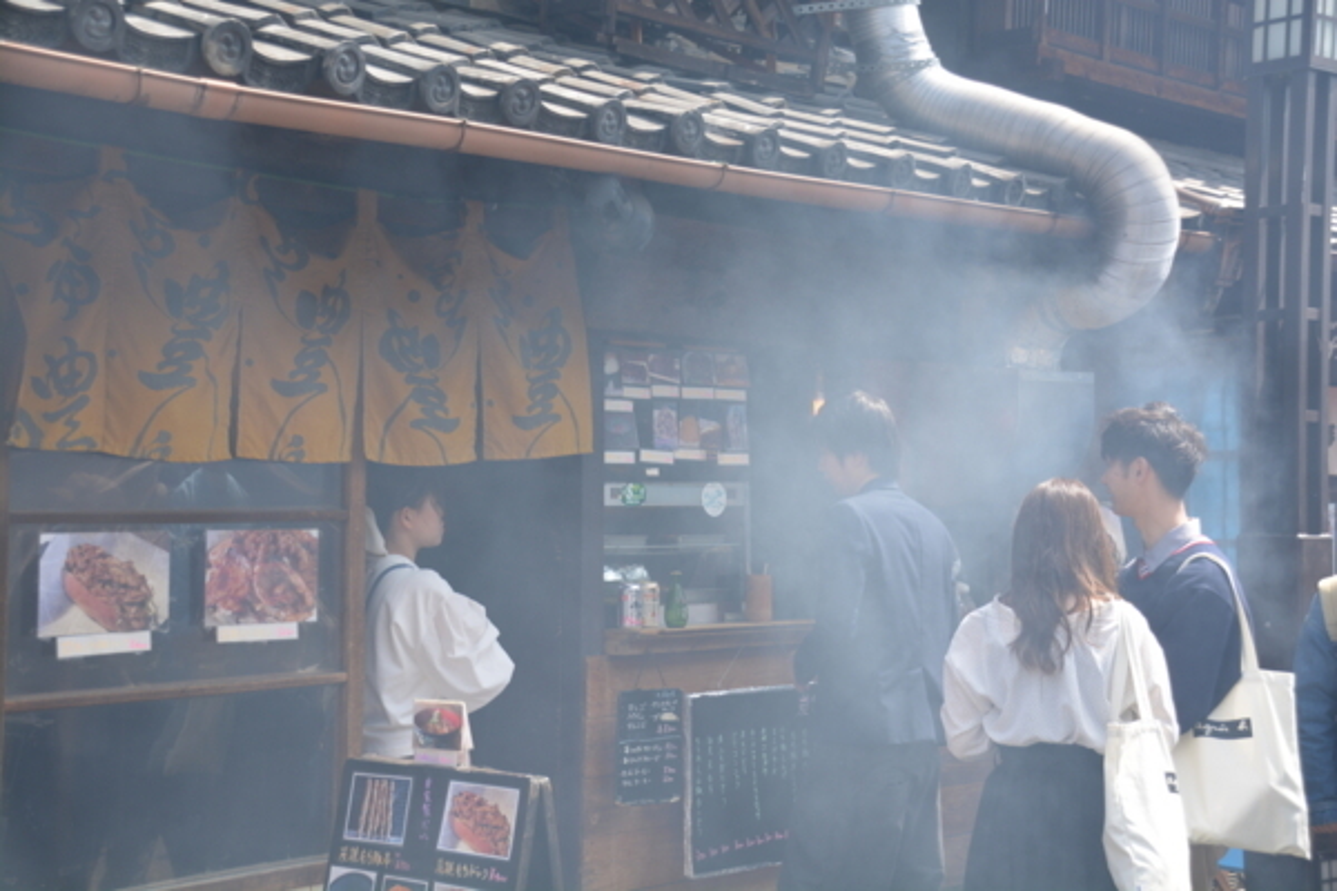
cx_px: 668
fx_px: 2117
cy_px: 446
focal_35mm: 57
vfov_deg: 23.8
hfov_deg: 35.1
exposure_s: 1/125
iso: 100
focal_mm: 38
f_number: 5.6
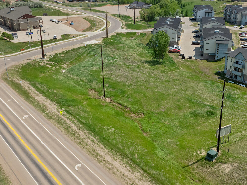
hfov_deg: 45.5
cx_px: 152
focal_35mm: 41
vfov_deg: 35.0
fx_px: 292
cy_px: 78
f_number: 7.1
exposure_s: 1/320
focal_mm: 12.29
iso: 200
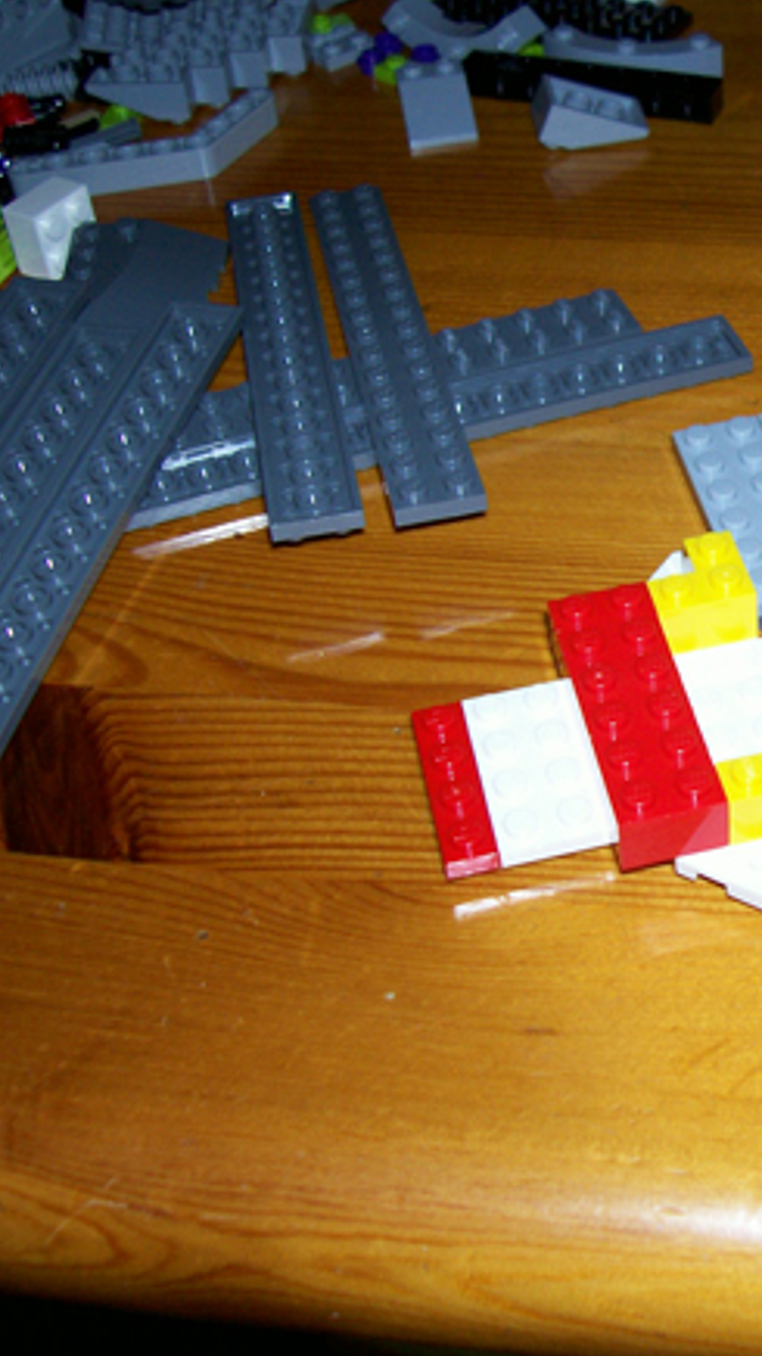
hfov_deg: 22.5
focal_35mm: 51
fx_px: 1833
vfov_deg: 40.6
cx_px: 781
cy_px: 694
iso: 80
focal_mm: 5.6
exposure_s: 1/64
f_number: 2.7
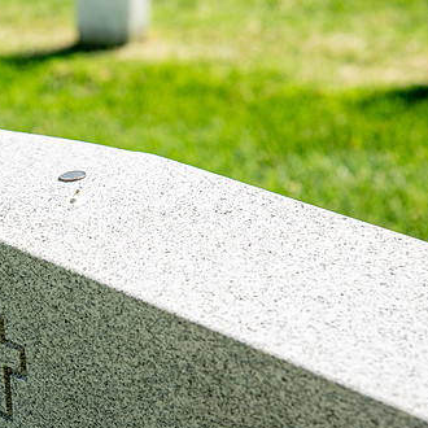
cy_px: 209
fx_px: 1567
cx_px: 77
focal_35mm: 112
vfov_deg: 15.6
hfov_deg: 15.4
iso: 100
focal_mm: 75
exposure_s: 1/125
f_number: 7.1
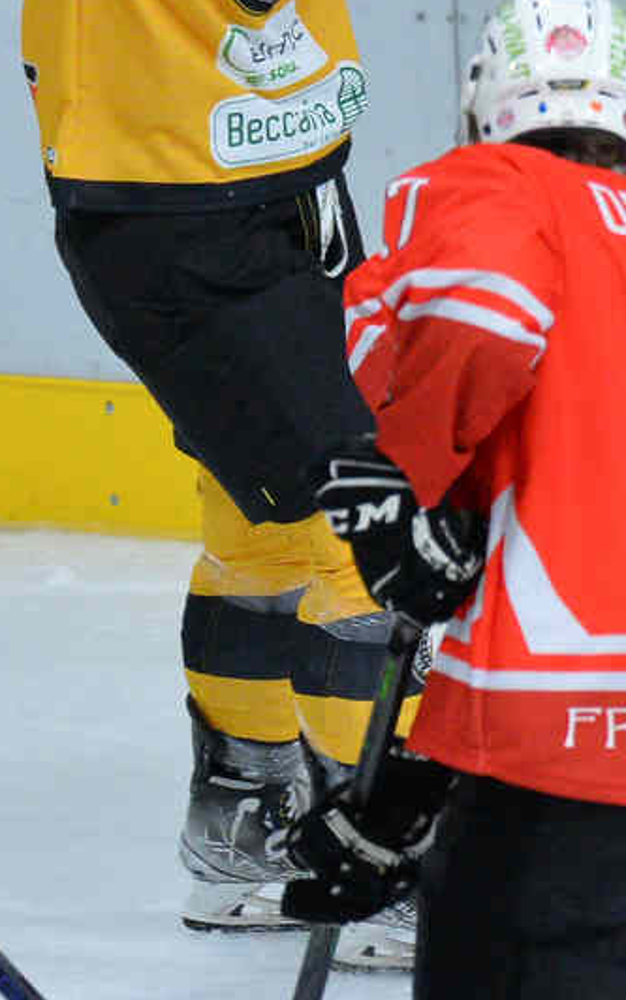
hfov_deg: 1.1
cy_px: 778
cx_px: 1844
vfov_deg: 1.7
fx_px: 33375
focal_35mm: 1224
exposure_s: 1/1000
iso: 4000
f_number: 6.3
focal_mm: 320
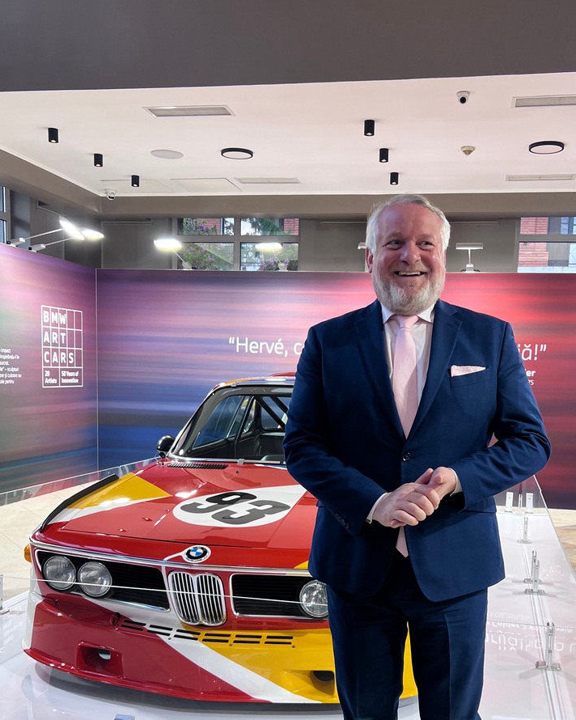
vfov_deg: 47.0
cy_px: 491
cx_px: 328
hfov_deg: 39.1
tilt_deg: -7.4
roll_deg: -1.4
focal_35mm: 38
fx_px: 810
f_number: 1.5
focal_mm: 5.7
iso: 80
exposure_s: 1/100
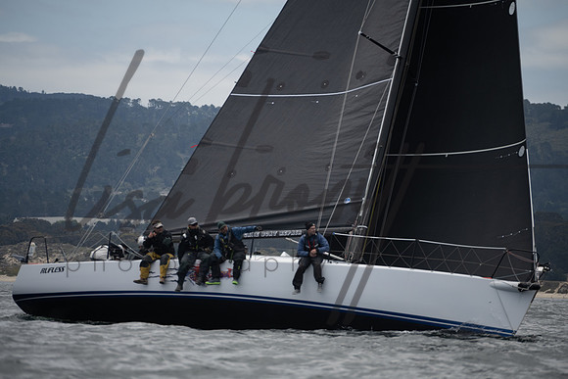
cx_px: 284
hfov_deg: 5.2
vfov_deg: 3.4
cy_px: 190
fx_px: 6312
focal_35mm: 400
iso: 500
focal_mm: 400
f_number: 8
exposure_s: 1/1600
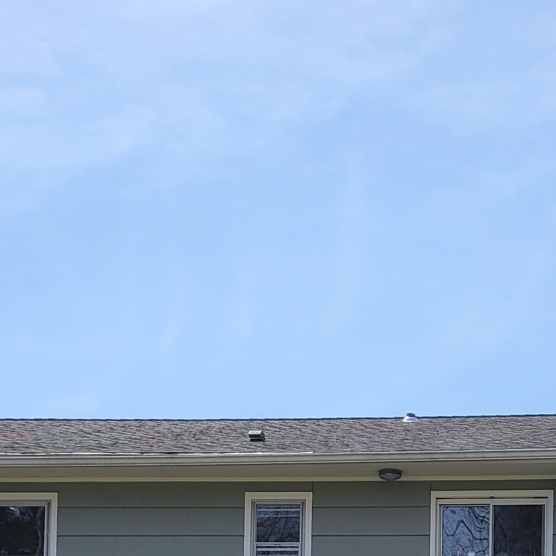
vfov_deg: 18.8
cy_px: 745
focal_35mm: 85
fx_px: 1545
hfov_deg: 20.1
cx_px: 481
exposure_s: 1/2289
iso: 40
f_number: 1.8
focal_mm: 5.4
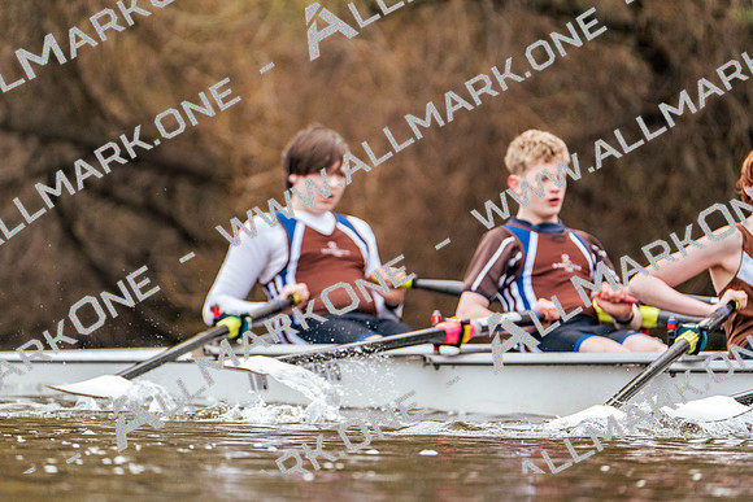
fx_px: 12552
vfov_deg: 2.3
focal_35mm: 600
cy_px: 251
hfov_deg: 3.4
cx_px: 376
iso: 2500
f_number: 6.3
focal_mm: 600
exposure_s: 1/2000
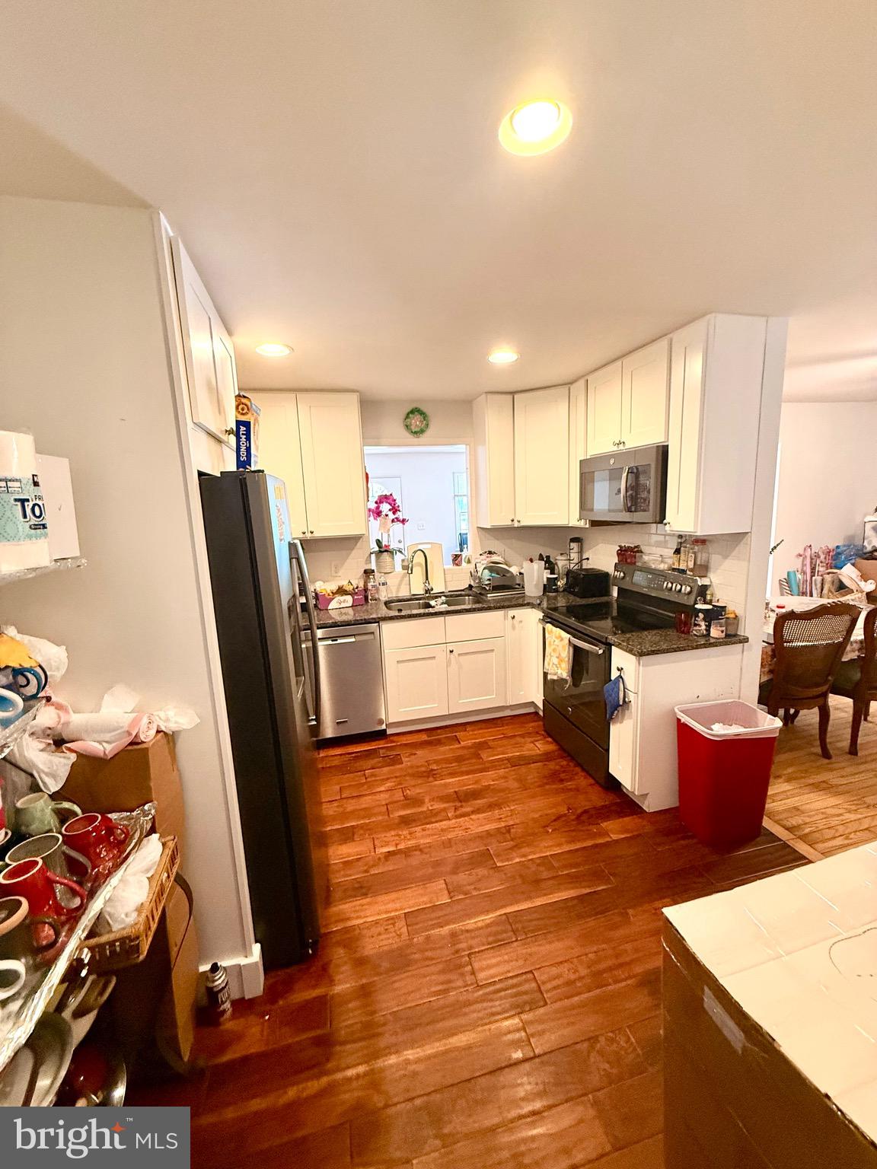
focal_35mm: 14
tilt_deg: -8.0
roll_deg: +2.7
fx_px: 473
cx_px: 438
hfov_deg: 85.7
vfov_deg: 102.1
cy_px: 584
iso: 400
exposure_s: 1/60
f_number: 2.2
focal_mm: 2.22
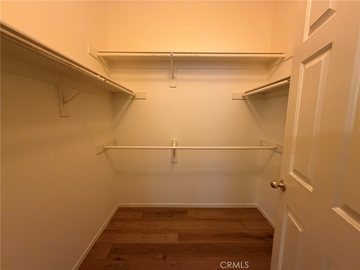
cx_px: 180
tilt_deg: -8.0
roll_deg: +0.6
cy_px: 135
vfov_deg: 85.7
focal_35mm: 14
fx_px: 146
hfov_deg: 102.1
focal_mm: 2.22
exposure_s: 1/60
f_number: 2.2
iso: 640
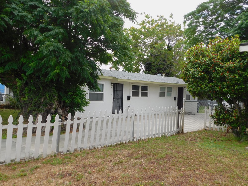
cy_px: 95
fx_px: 222
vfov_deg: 45.4
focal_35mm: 31
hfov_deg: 58.4
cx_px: 123
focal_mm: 5.3
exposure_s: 1/500
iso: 125
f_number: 3.2
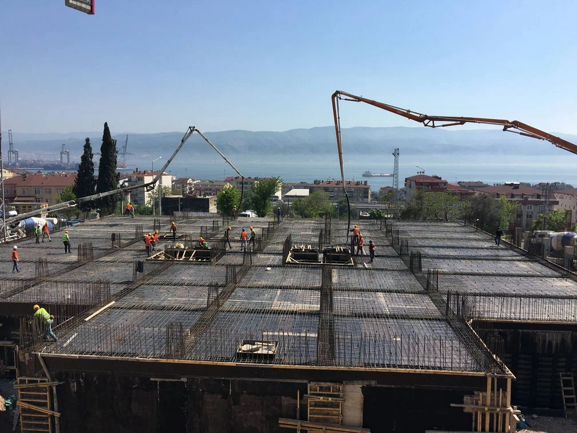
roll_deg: -0.8
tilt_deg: -5.0
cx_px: 288
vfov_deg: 48.2
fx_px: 483
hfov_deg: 61.7
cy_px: 216
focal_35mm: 29
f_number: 2.2
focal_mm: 4.15
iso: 25
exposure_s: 1/1603
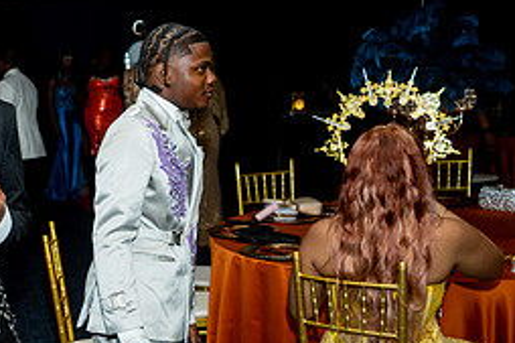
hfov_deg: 28.2
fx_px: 915
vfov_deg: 20.8
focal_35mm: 64
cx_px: -69
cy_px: 305
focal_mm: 28
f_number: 3.5
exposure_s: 1/125
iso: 250
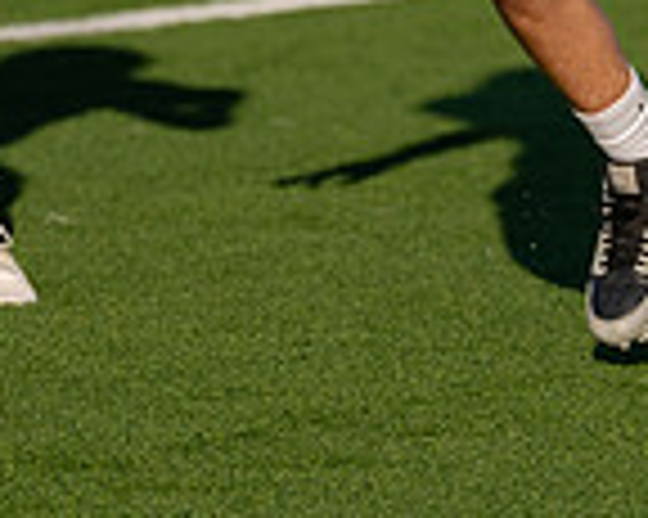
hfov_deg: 3.3
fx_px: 11212
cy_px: -265
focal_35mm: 585
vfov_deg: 2.6
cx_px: -351
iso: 200
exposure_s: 1/6400
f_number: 2.8
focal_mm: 116
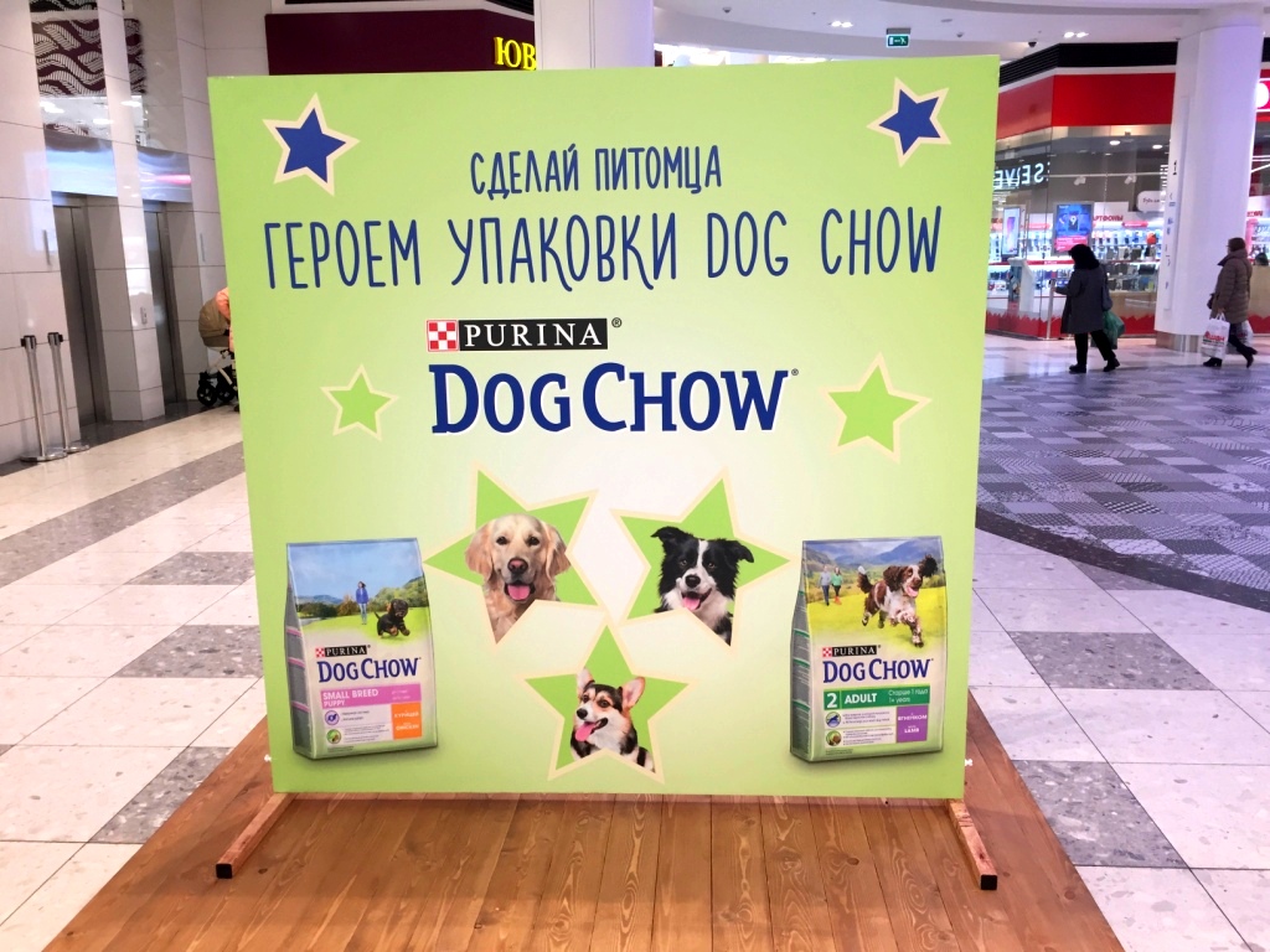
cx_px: 635
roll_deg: +0.5
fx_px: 1064
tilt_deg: -10.8
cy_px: 476
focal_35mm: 29
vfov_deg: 48.2
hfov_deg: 61.7
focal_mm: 4.15
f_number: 2.2
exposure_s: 1/33
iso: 40
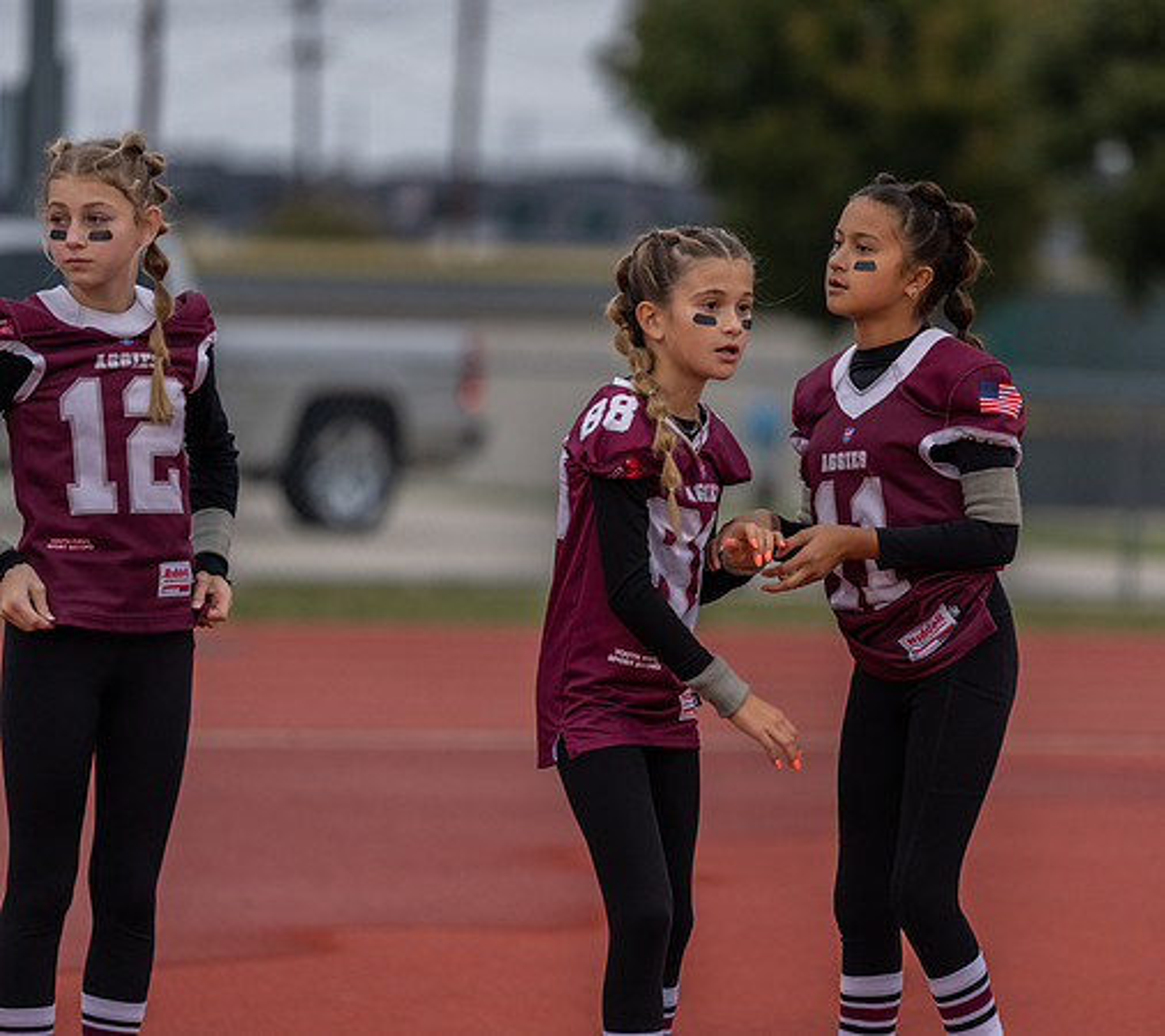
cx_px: 838
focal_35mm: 261
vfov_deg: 6.3
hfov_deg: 7.1
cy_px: 477
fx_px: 9398
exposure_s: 1/500
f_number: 2.8
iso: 1000
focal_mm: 200
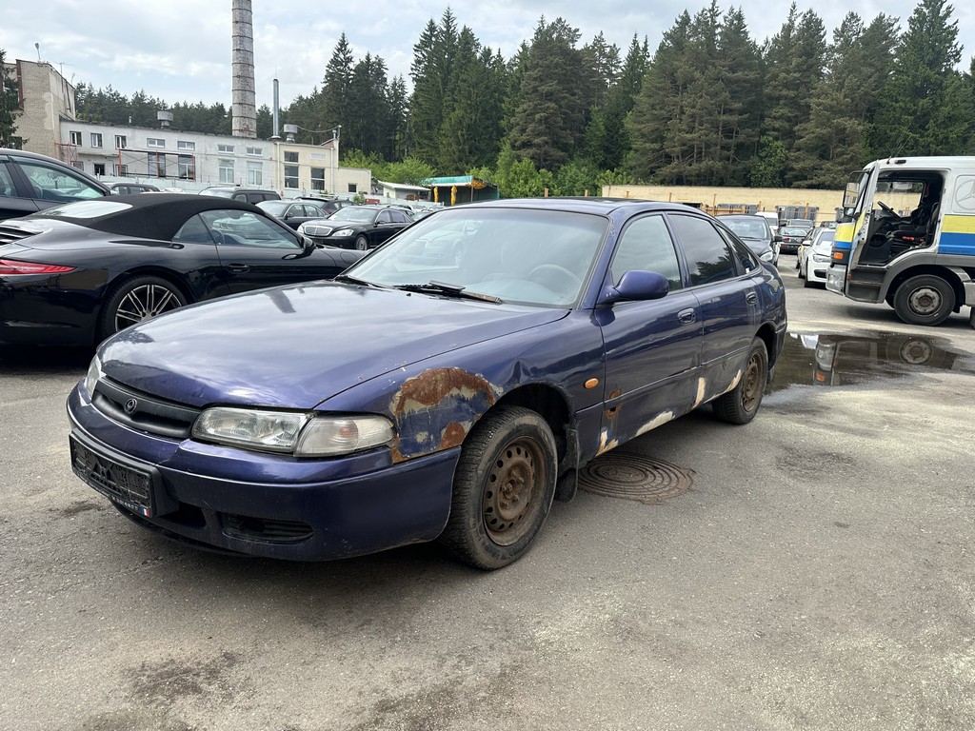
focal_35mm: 24
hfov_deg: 71.6
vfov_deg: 56.8
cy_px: 366
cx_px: 488
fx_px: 676
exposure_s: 1/1692
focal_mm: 6.86
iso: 80
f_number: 1.78
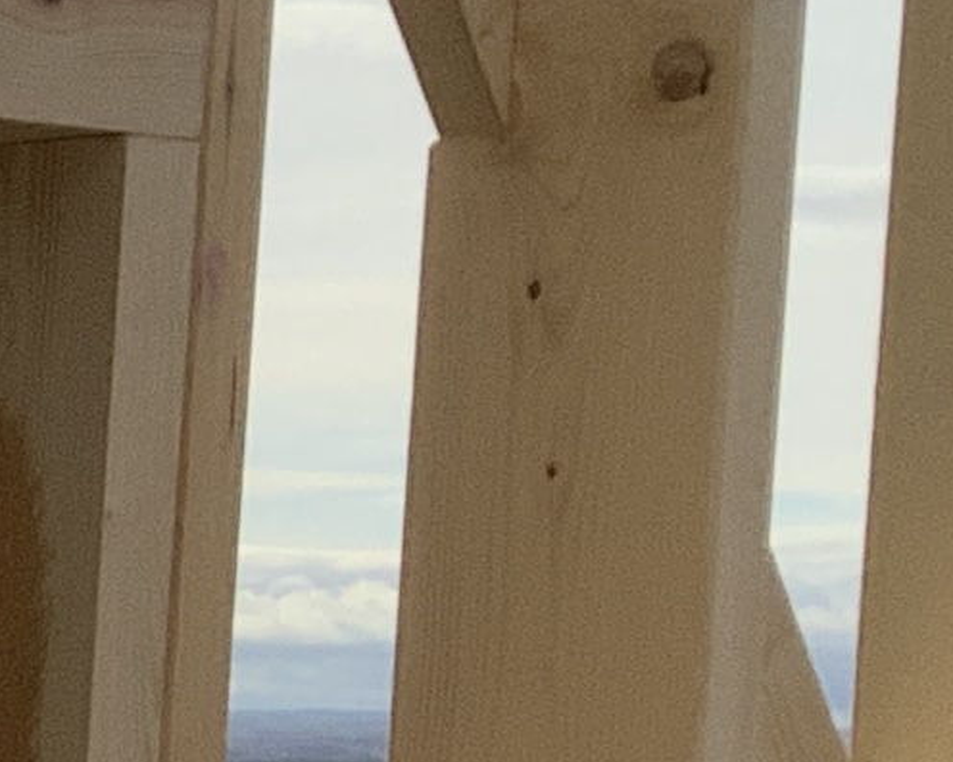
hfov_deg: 8.4
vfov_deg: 7.6
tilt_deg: -6.5
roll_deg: -2.2
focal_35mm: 199
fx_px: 5614
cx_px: -1737
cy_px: 1253
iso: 25
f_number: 2.4
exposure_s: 1/1631
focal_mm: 3.3
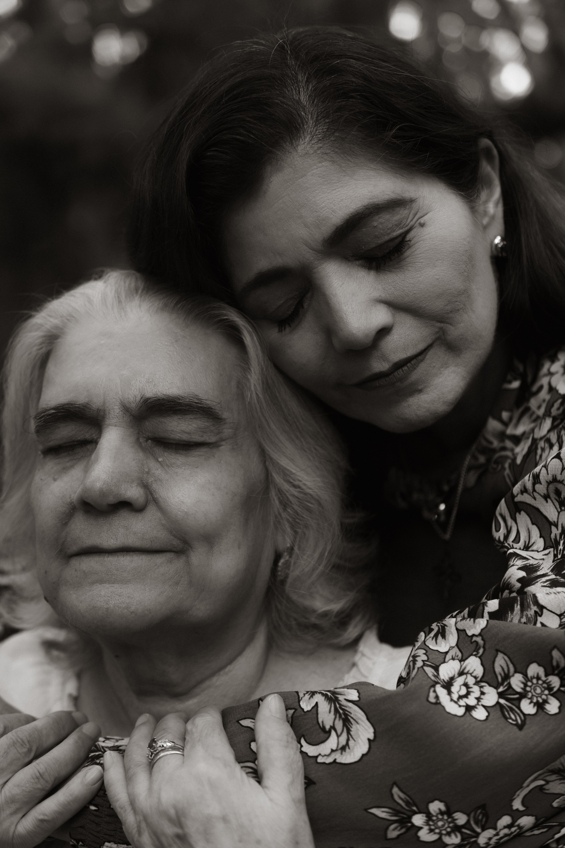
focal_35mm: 45
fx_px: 1059
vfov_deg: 43.6
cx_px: 282
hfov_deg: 29.9
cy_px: 424
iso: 200
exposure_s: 1/160
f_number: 2
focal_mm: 30
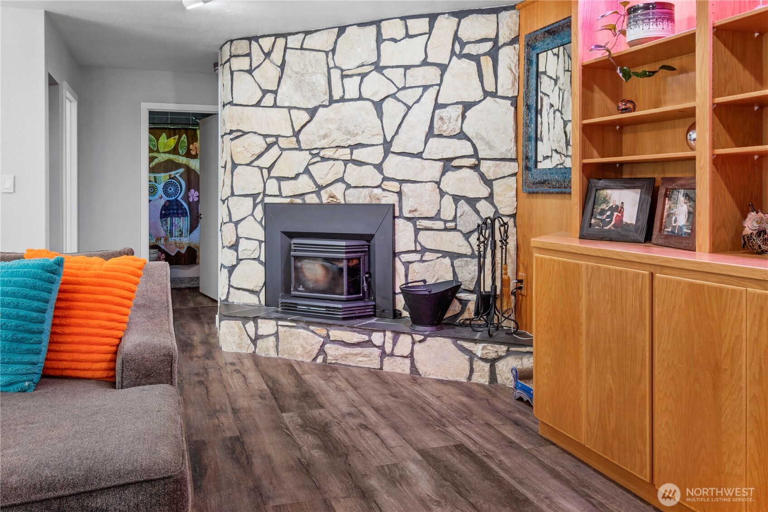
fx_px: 640
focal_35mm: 30
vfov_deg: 43.6
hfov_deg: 61.9
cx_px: 384
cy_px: 256
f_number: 9
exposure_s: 1.3
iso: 200
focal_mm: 20
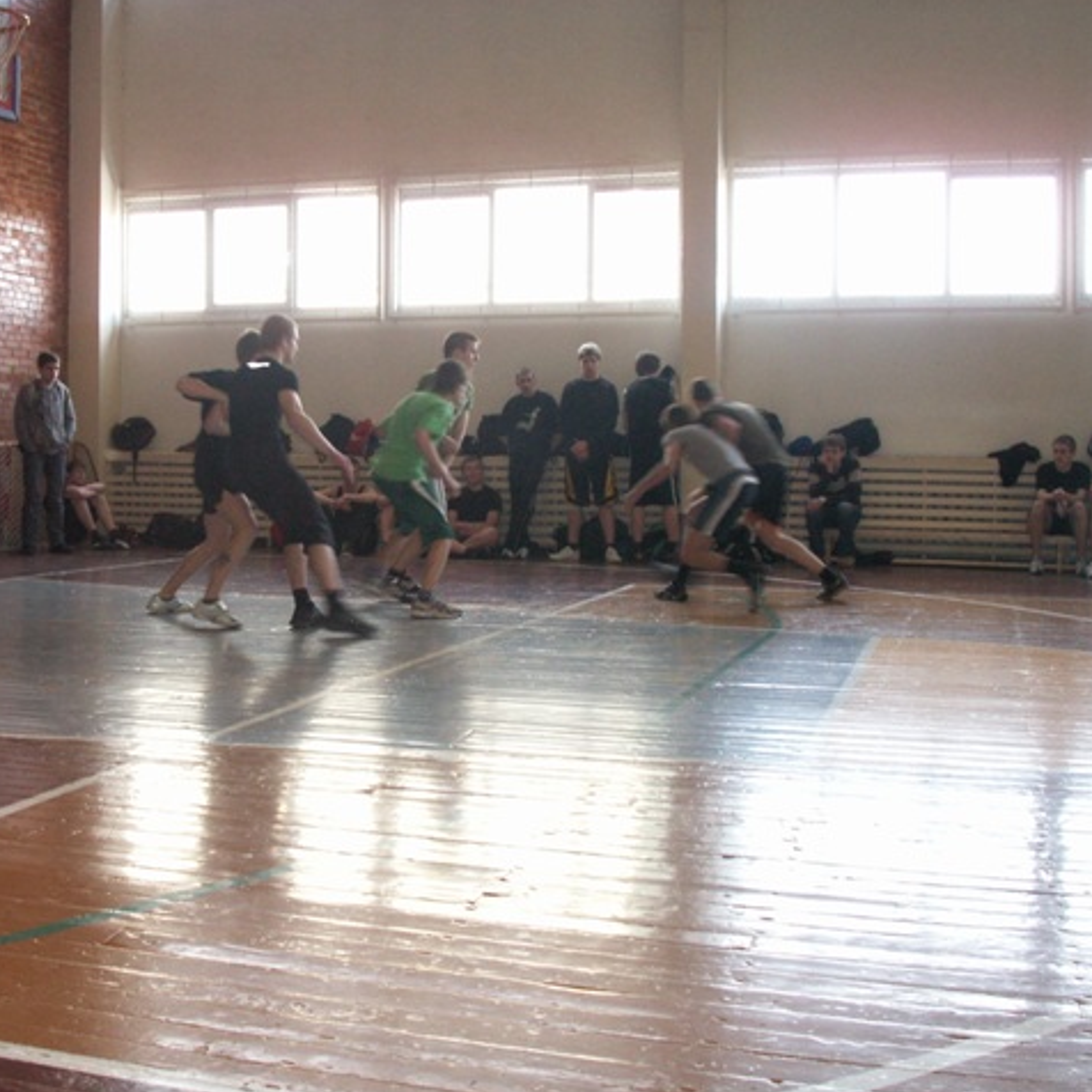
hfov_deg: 38.2
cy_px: 546
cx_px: 452
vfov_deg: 38.3
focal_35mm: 44
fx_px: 1570
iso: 160
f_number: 3.5
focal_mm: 7.7
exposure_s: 1/40
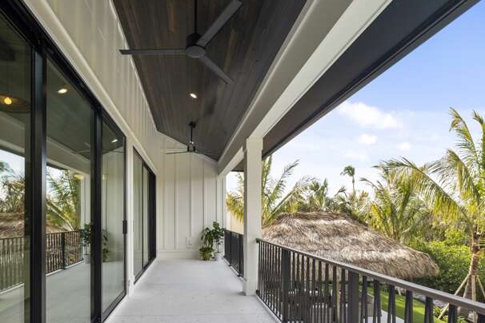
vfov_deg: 64.5
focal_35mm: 19
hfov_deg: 86.6
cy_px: 174
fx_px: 256
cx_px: 218
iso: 200
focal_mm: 10
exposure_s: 1/160
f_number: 5.6
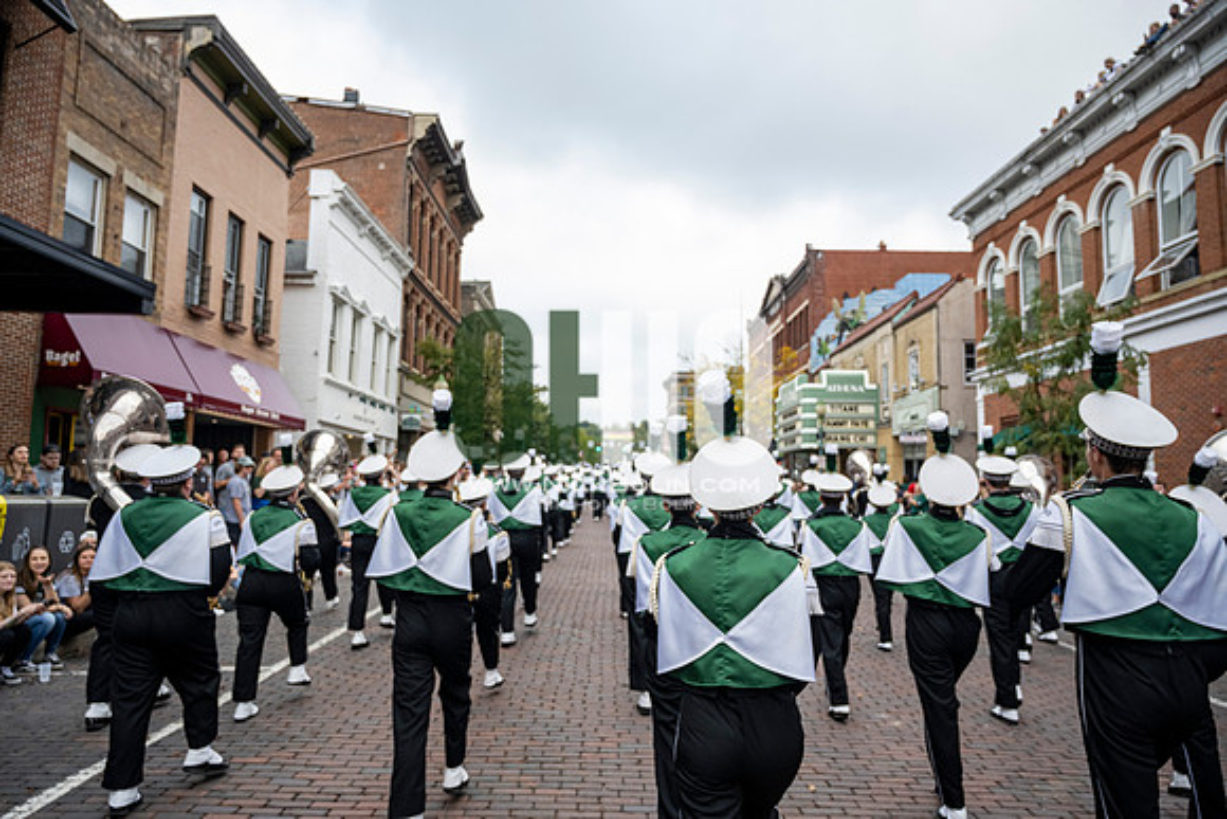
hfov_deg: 73.7
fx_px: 818
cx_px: 614
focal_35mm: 24
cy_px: 410
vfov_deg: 53.2
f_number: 4
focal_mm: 24
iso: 800
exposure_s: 1/1600
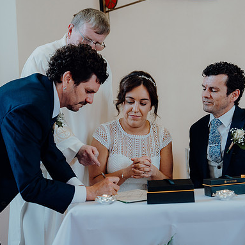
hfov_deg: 27.3
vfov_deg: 27.3
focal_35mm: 63
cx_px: 113
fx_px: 504
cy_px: 122
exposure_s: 1/200
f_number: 2.8
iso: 640
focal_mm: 49
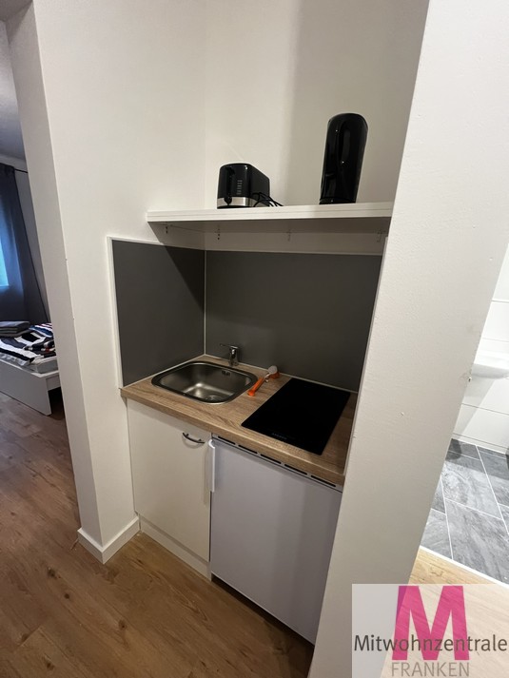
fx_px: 255
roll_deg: -2.3
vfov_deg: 106.2
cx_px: 254
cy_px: 339
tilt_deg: -14.3
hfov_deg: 89.9
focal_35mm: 13
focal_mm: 1.57
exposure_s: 1/50
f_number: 1.8
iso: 640
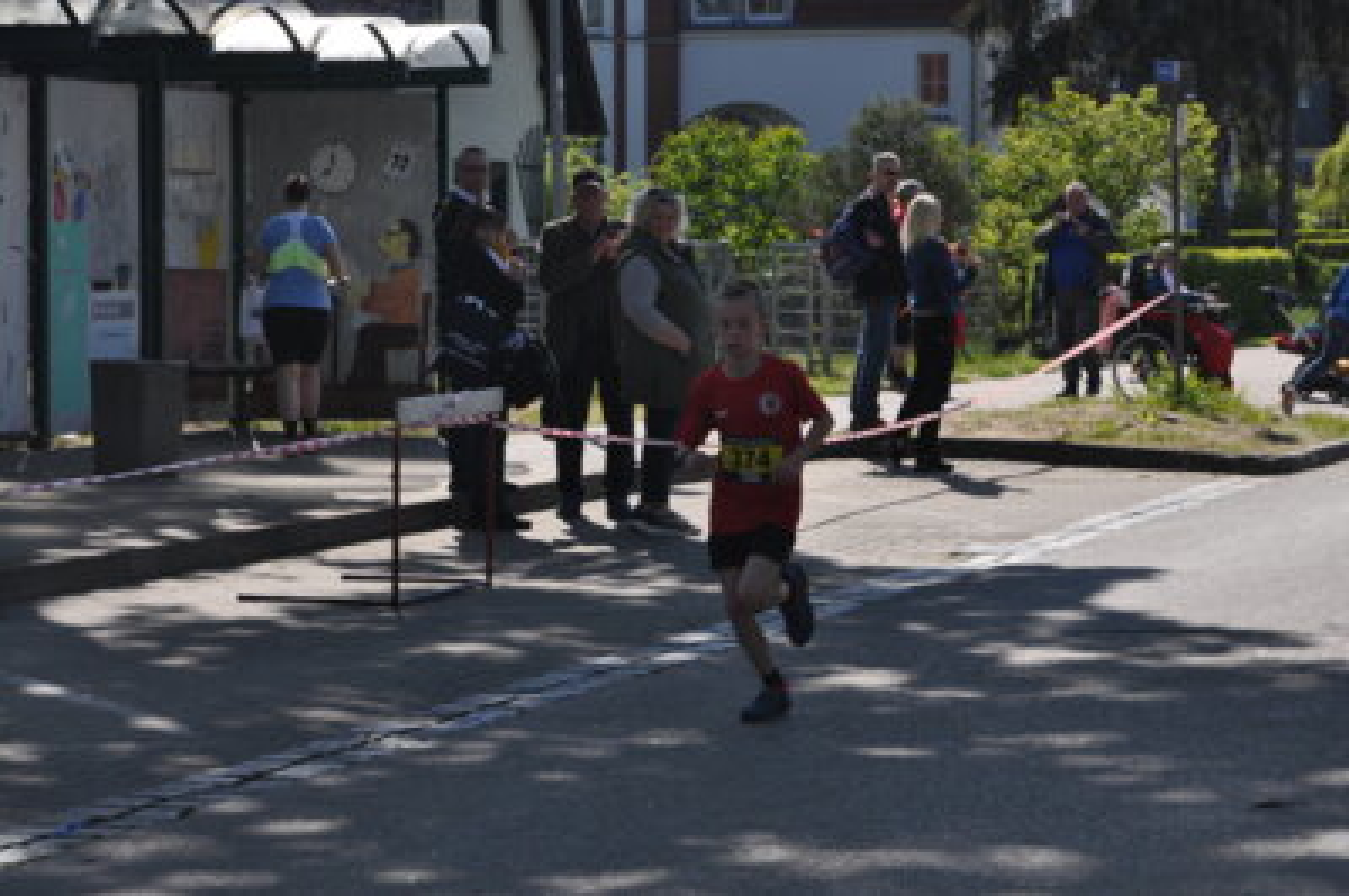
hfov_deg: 17.5
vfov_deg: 11.7
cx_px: 674
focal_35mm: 117
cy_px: 448
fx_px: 4381
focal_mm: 78
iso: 400
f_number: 5.6
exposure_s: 1/1600
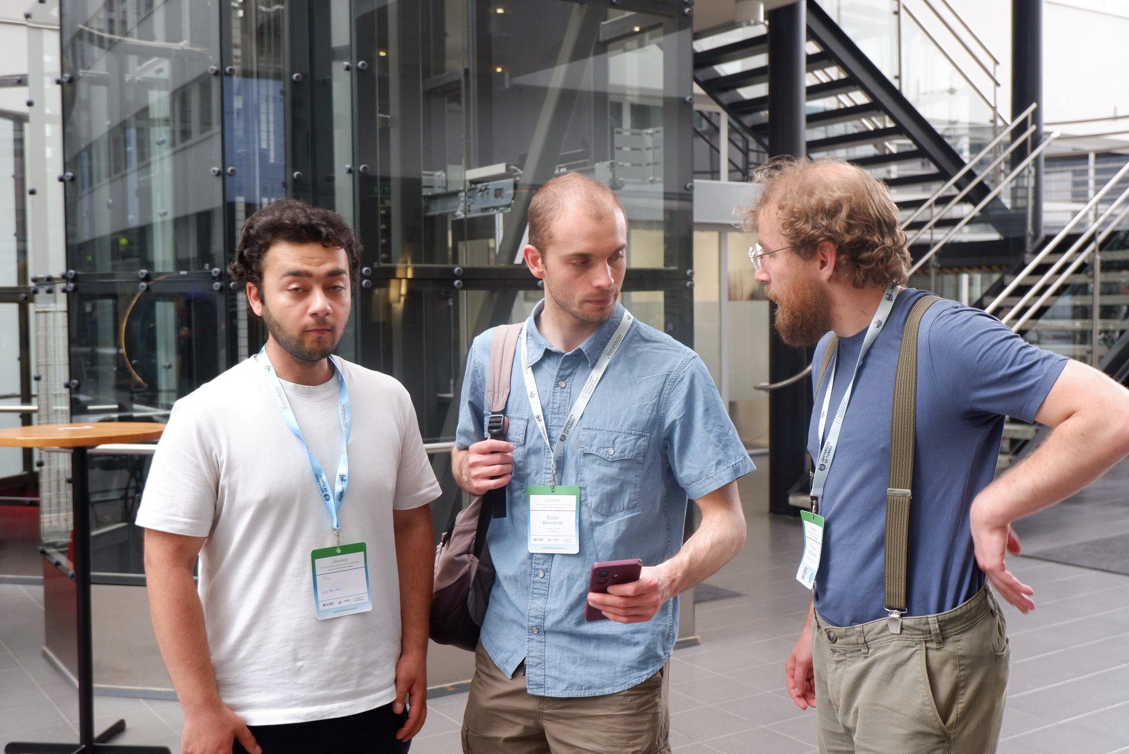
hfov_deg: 49.5
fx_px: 1224
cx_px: 564
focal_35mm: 39
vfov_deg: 34.3
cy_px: 377
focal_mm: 26.4
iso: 640
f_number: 4.4
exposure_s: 1/125
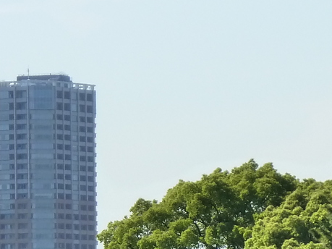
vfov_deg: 2.5
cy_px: 405
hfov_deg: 3.4
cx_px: 1
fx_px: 5648
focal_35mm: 589
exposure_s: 1/400
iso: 200
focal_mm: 27.8
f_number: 4.5
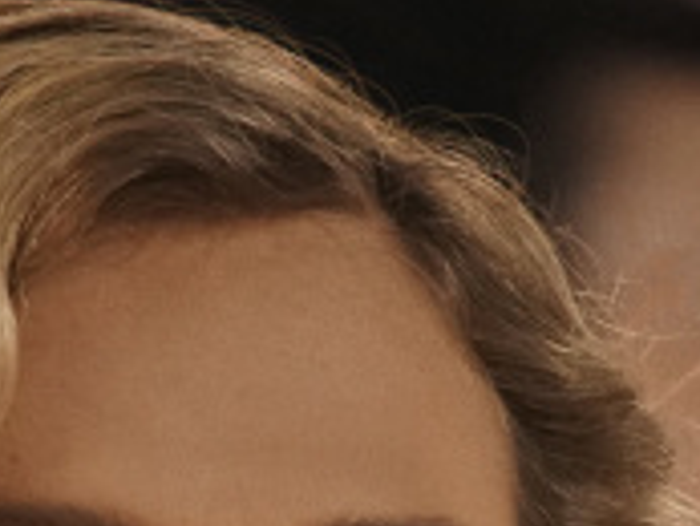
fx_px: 25740
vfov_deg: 1.2
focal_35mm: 1272
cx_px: 65
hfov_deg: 1.6
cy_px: 1214
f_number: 2.8
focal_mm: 191
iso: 6400
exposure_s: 1/200
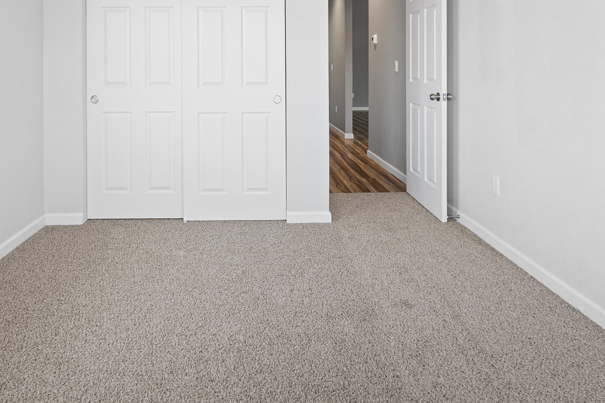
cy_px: 68
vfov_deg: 46.4
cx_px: 270
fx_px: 437
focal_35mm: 26
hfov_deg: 69.2
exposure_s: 1/3
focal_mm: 10
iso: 100
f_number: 6.3
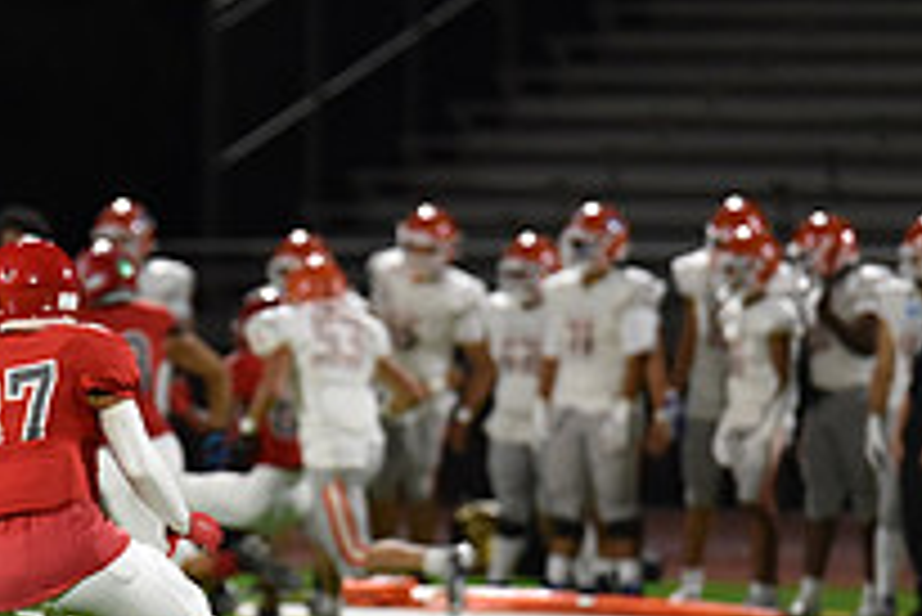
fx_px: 14480
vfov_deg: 2.4
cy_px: 362
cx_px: 67
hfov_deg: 3.6
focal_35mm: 565
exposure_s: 1/500
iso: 3600
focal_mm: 200
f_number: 2.8
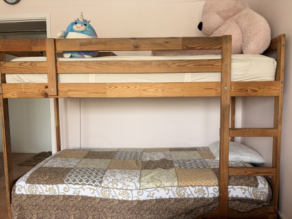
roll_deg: -0.3
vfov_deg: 53.1
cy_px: 110
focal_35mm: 26
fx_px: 219
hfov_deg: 67.3
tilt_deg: -4.5
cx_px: 146
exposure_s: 1/121
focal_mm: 5.96
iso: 50
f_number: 1.6
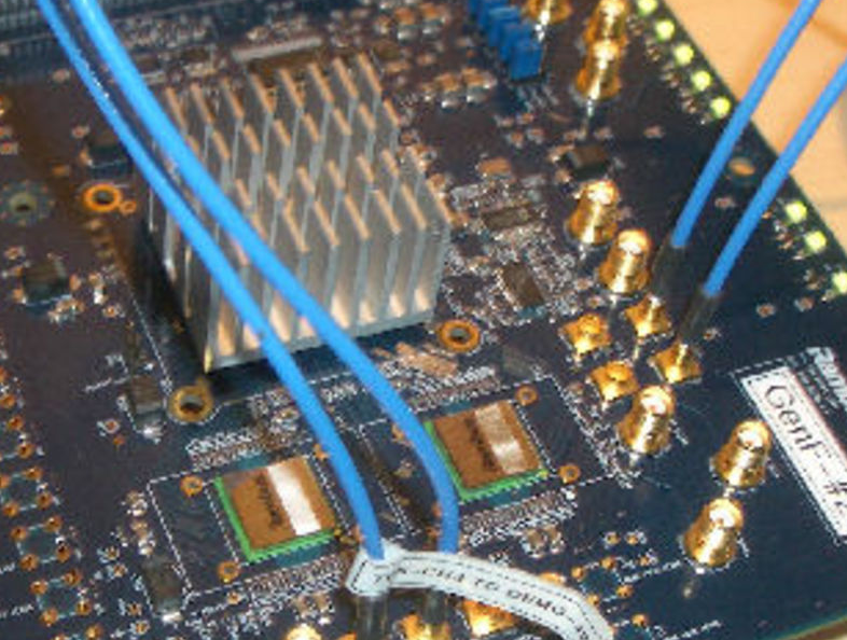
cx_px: 362
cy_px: 370
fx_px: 1399
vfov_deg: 25.8
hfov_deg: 33.6
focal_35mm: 57
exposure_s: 1/60
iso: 100
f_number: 2.6
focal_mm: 5.8
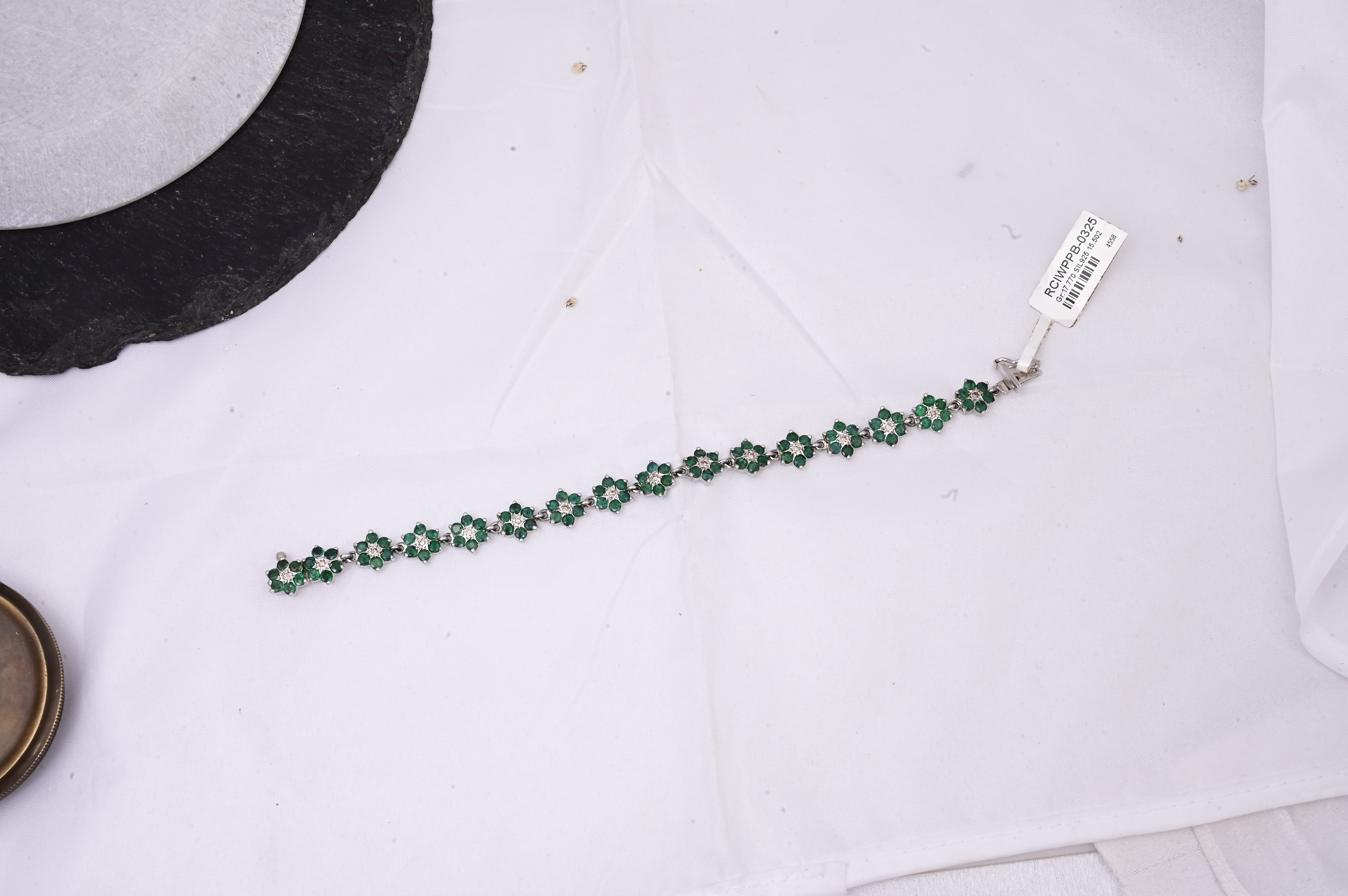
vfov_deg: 29.8
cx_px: 674
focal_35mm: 45
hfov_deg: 43.6
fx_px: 1684
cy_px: 448
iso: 640
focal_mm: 45
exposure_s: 1/100
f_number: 22
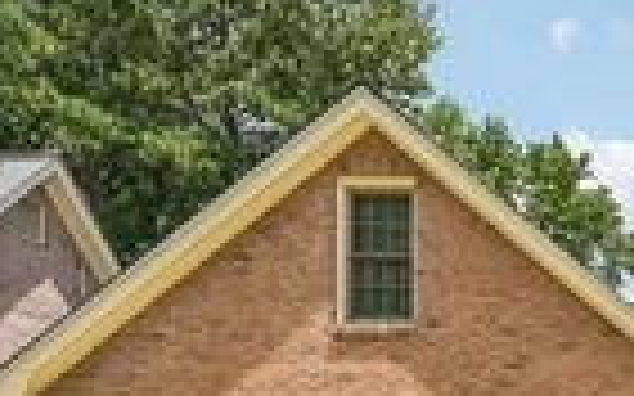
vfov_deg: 22.0
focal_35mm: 58
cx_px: 967
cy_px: 335
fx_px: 1002
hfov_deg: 25.6
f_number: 8
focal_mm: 16
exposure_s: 1/800
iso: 200
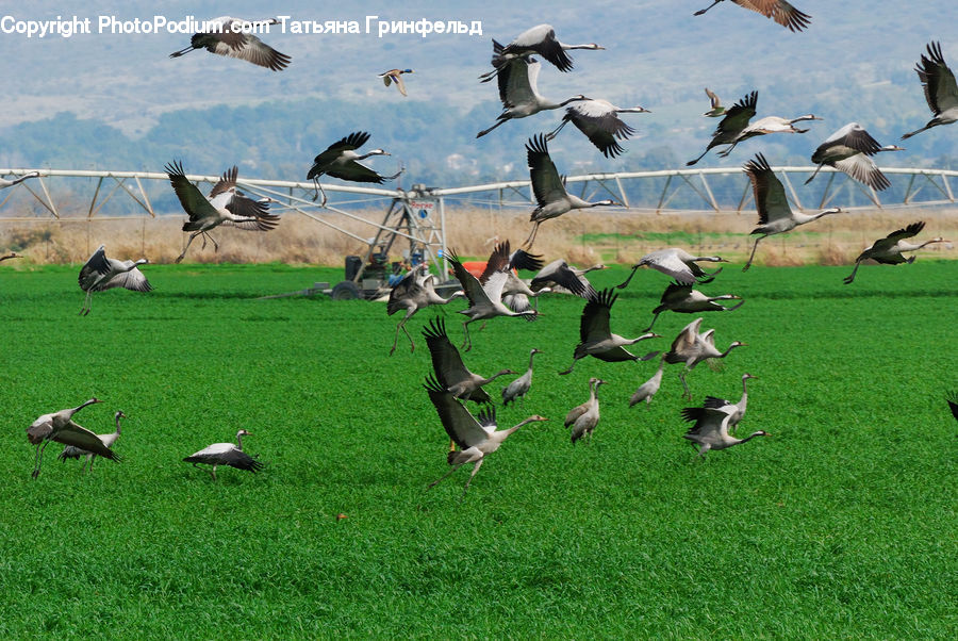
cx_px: 479
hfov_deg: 4.6
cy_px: 320
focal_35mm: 450
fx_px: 11986
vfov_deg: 3.1
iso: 1000
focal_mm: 300
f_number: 11
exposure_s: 1/640
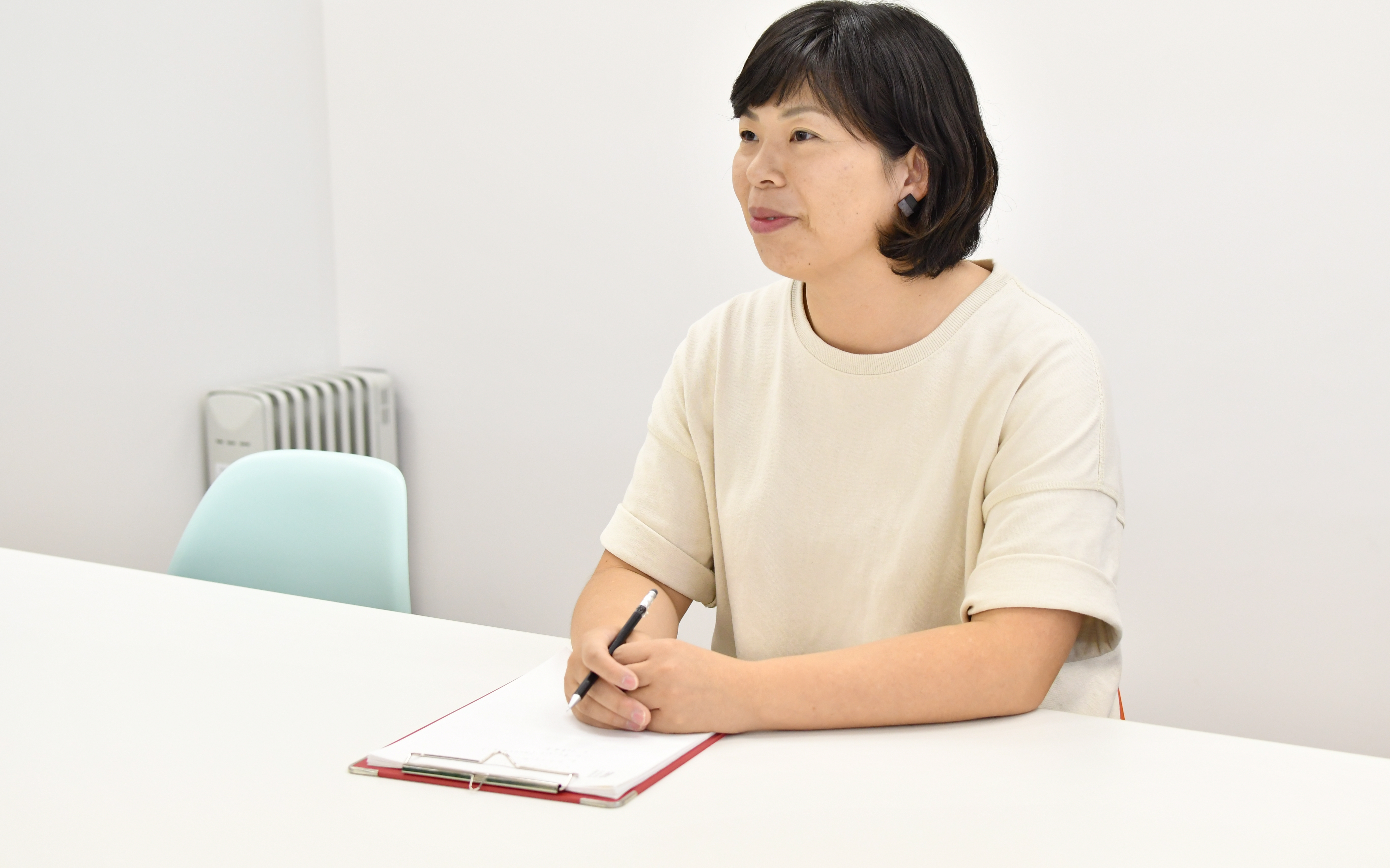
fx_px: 2065
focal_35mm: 55
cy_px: 417
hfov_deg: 37.2
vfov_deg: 23.8
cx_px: 704
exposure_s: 1/160
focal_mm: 35
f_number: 2.8
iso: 1250
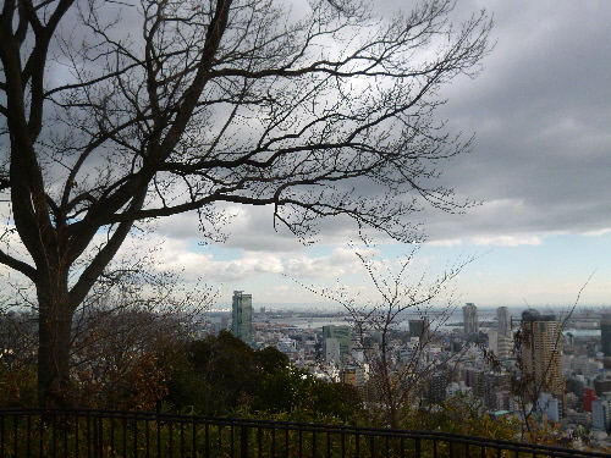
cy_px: 229
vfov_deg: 48.2
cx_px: 306
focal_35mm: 29
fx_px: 512
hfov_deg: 61.7
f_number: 2.7
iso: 100
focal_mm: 5.2
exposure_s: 1/1000
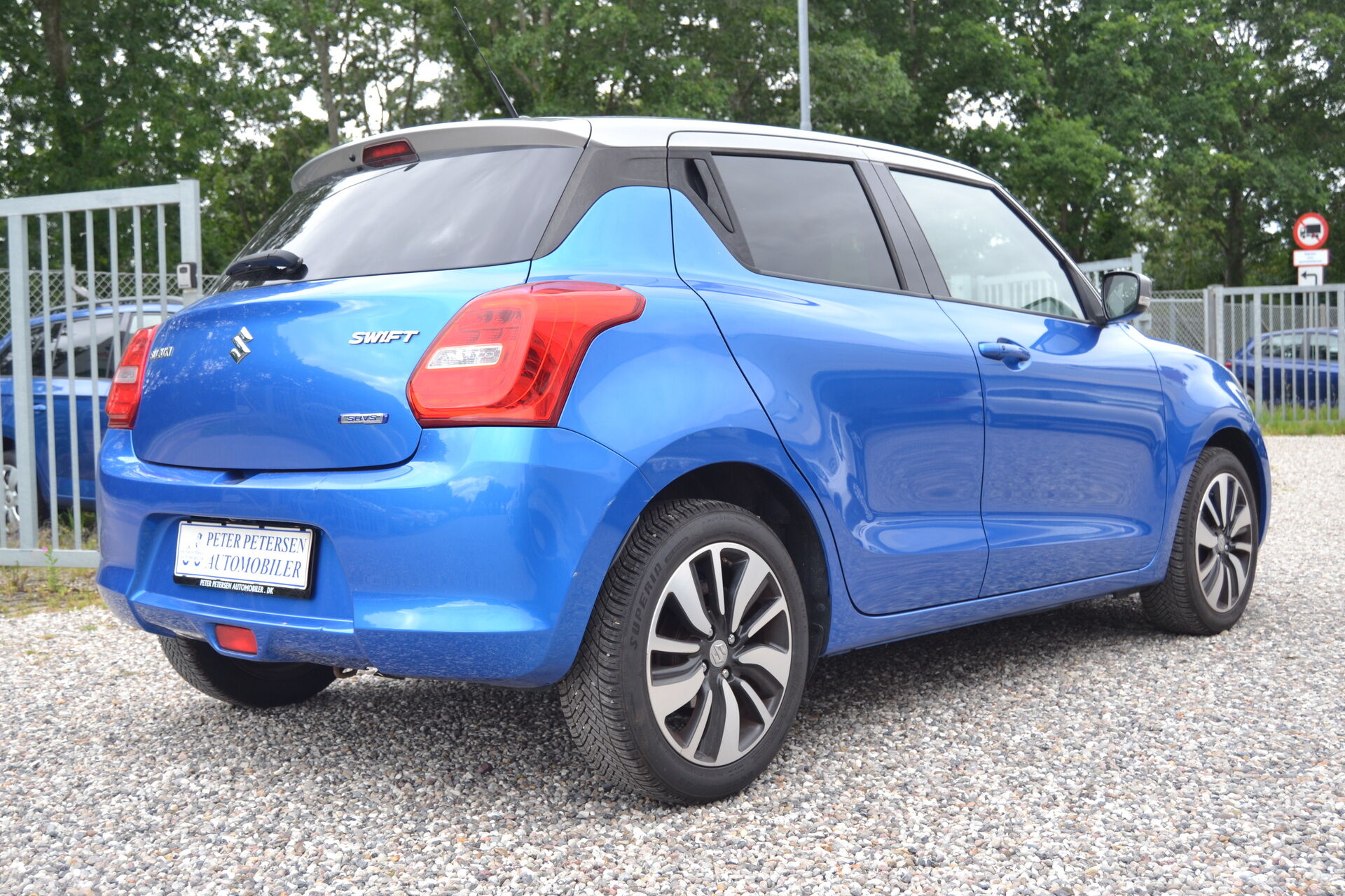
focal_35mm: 39
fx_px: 1457
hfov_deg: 49.6
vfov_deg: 34.2
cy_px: 448
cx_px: 672
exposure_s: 1/125
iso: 125
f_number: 5.6
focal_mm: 26
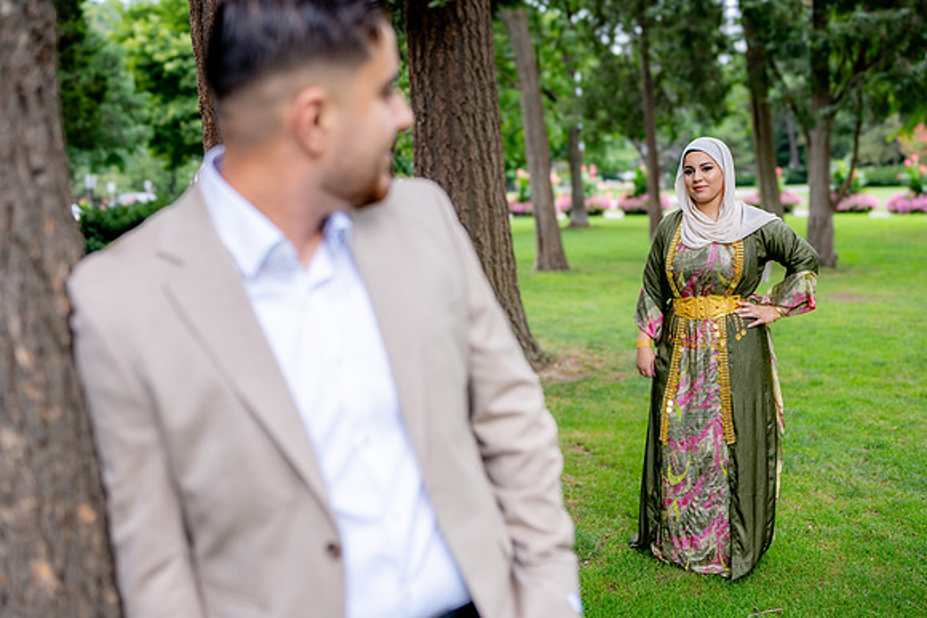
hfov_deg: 51.4
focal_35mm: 37
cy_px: 309
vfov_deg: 35.6
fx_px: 962
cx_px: 464
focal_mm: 35
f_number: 2
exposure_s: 1/1000
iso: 200
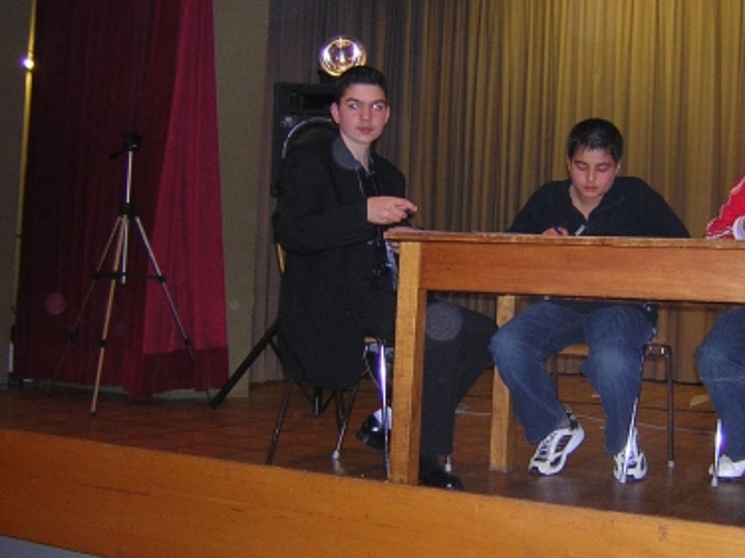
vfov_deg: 30.2
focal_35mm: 48
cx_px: 495
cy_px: 281
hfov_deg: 39.2
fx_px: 1033
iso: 400
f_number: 2.6
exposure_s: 1/60.1
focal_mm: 4.7
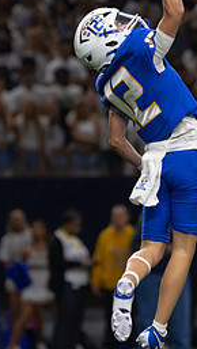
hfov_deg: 2.1
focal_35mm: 584
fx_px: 5411
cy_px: 174
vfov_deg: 3.7
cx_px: 87
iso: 1000
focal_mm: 200
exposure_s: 1/1000
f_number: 2.8
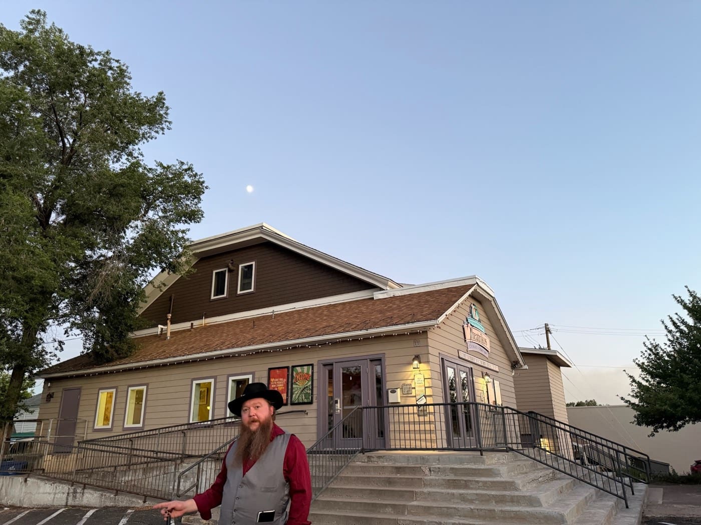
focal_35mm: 24
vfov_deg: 56.8
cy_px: 262
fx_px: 486
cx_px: 350
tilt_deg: +19.0
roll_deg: +1.0
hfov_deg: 71.6
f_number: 1.78
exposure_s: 1/60
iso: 400
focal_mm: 6.76
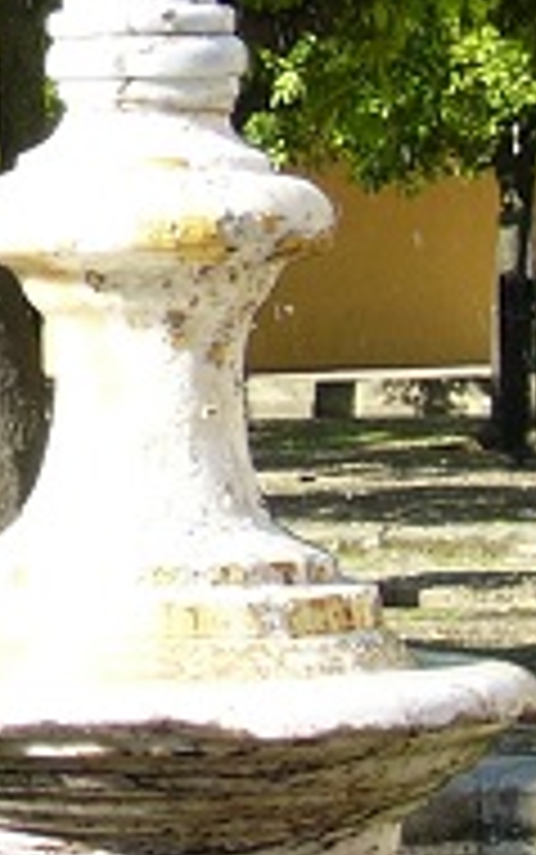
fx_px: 6301
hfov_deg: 4.7
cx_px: -991
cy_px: 52
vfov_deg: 7.7
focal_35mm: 270
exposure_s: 1/200
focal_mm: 11.5
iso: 50
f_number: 4
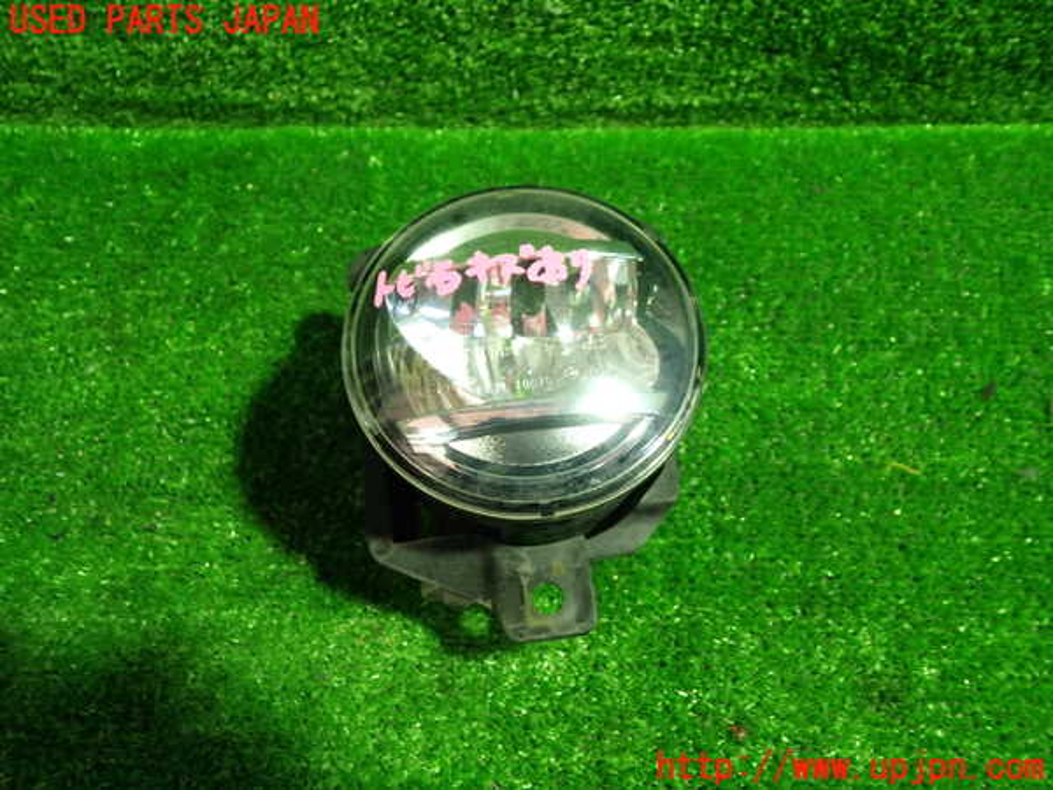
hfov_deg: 60.0
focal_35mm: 30
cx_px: 526
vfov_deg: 46.8
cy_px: 395
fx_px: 913
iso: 250
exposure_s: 1/30
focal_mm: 5.4
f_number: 2.3
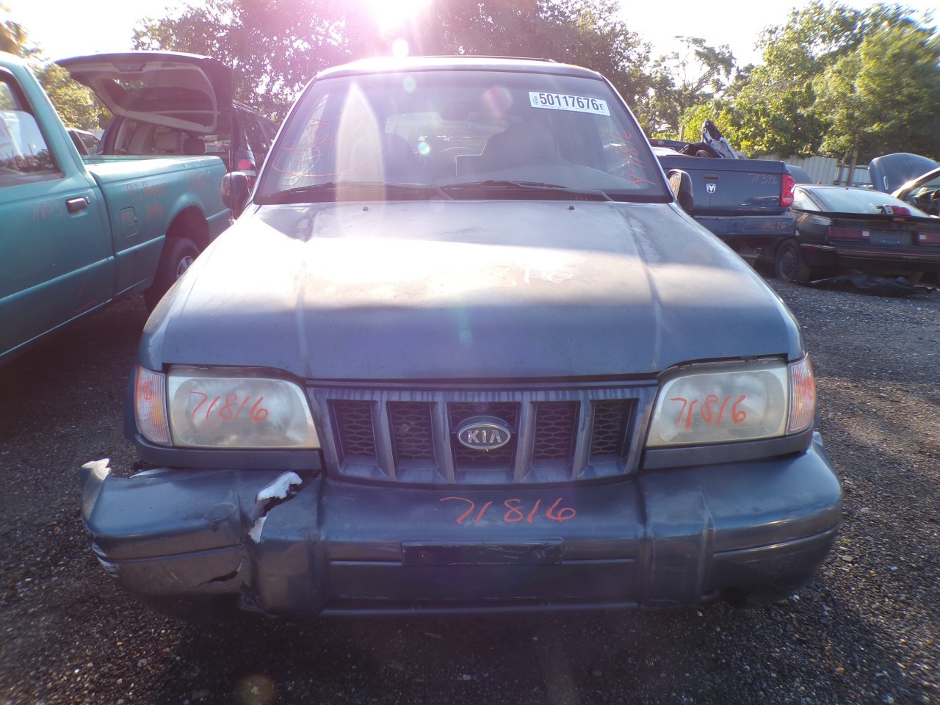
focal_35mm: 24
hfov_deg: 71.6
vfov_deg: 56.8
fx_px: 652
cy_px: 352
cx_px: 470
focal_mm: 4.3
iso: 100
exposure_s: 1/150
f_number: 4.4
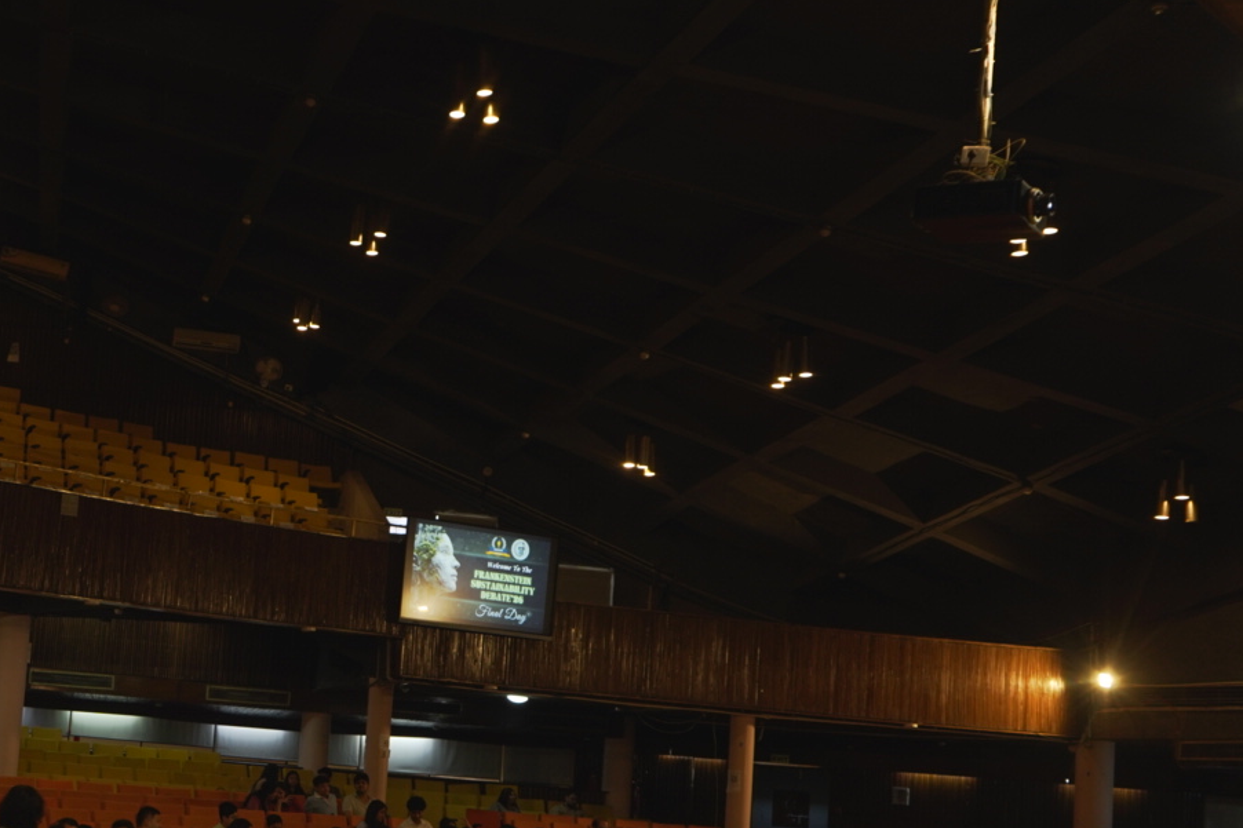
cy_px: 584
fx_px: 1795
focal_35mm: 52
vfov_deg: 25.8
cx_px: 138
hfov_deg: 36.0
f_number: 4
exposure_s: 1/100
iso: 640
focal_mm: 29
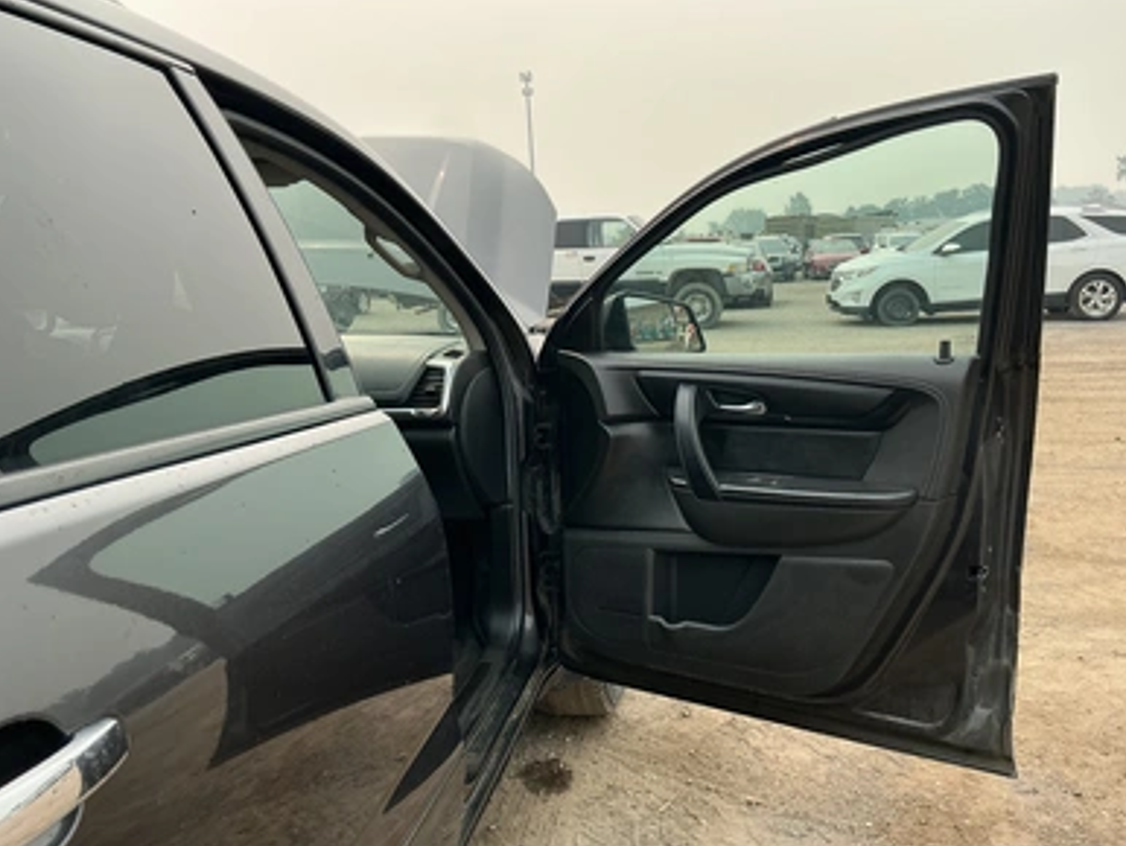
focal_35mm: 29
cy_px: 423
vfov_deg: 48.3
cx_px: 572
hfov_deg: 61.6
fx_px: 944
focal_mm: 3
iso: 25
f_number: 1.8
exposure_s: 1/855
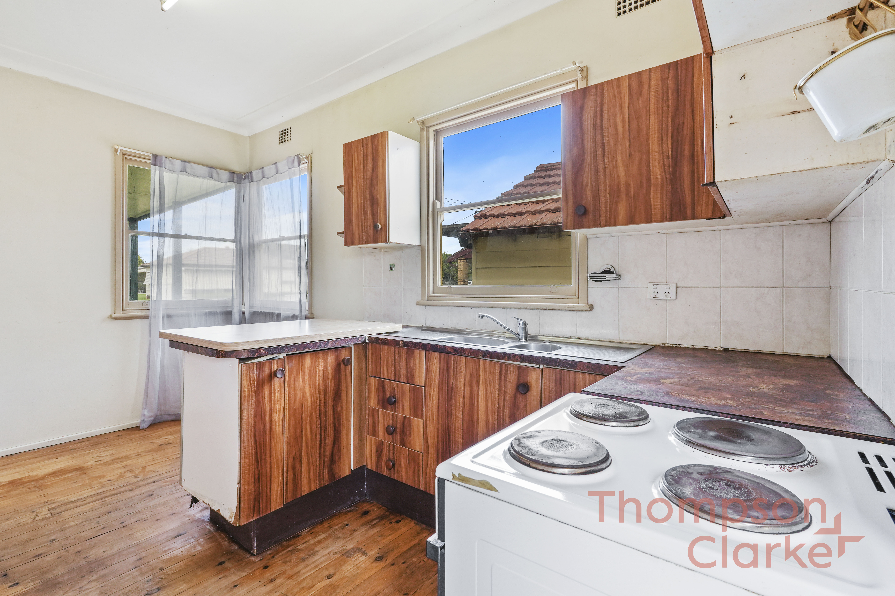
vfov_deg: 72.1
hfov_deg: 95.0
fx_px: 410
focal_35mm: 16
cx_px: 448
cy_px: 298
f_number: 9
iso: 1000
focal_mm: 11
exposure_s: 1/30
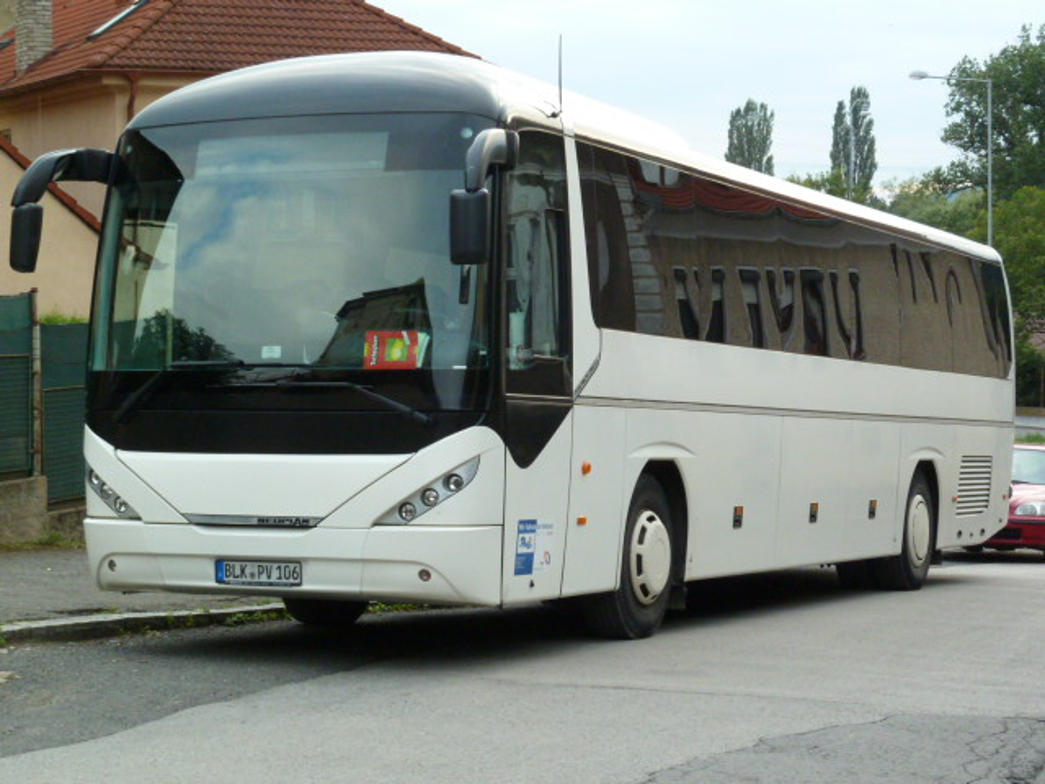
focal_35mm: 83
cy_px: 392
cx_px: 522
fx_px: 2506
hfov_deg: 23.6
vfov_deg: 17.8
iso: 400
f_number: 4.2
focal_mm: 13.7
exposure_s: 1/160
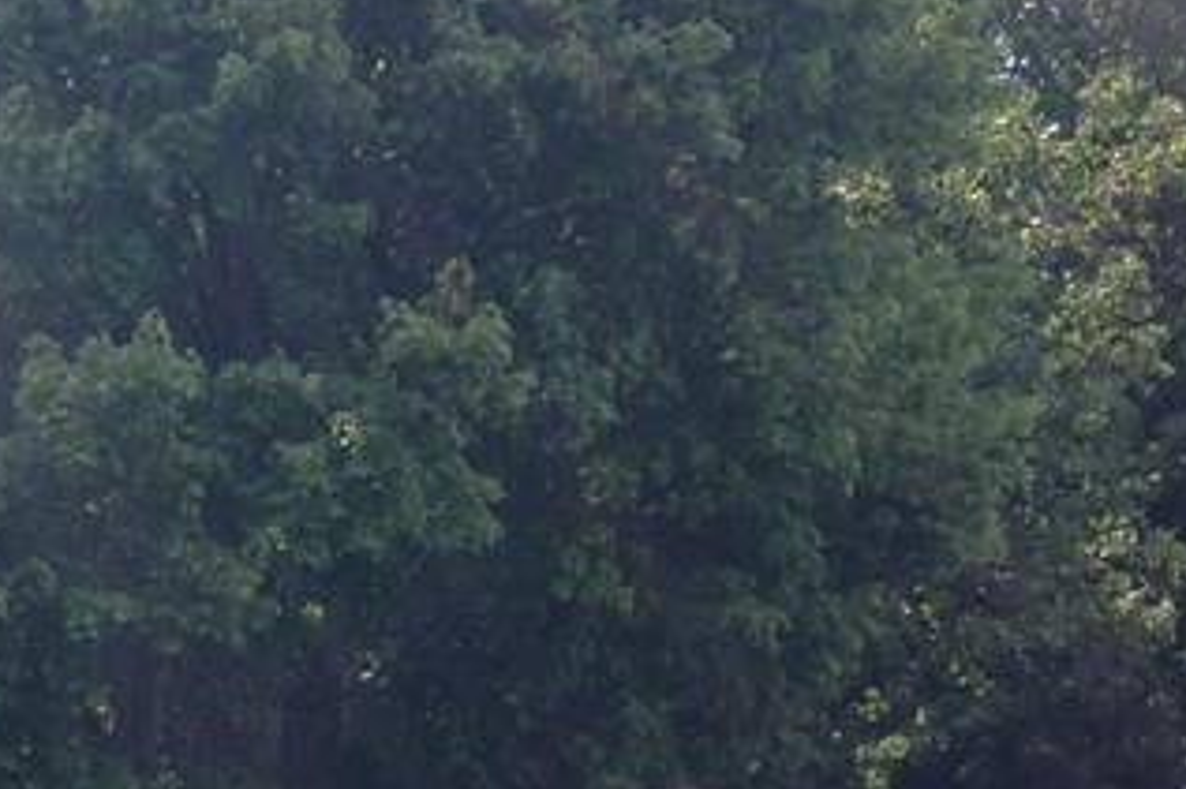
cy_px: 737
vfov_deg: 12.2
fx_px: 3655
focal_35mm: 111
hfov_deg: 17.9
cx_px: -52
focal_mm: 4.12
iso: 50
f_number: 2.4
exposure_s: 1/669
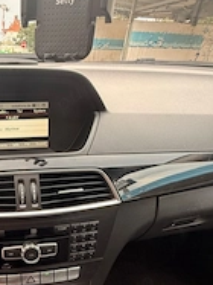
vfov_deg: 57.1
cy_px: 212
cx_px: 17
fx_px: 246
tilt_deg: -32.9
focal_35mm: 30
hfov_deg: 42.4
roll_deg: -2.6
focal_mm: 2.22
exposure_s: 1/80
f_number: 2.2
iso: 320
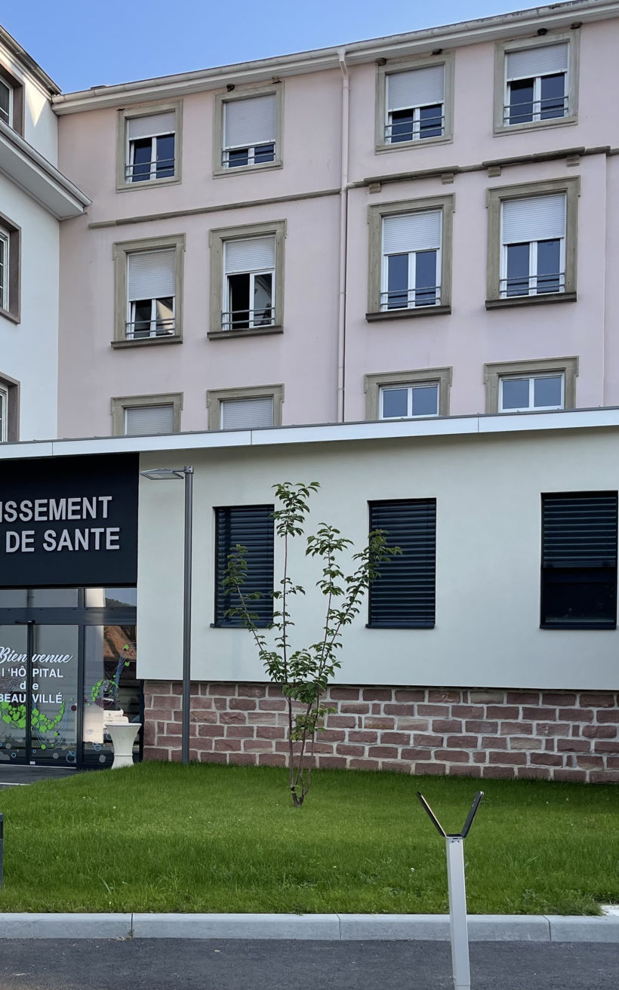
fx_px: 1134
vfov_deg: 47.2
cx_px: 163
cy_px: 474
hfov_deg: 30.1
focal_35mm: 42
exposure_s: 1/1294
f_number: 1.6
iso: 32
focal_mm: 5.1
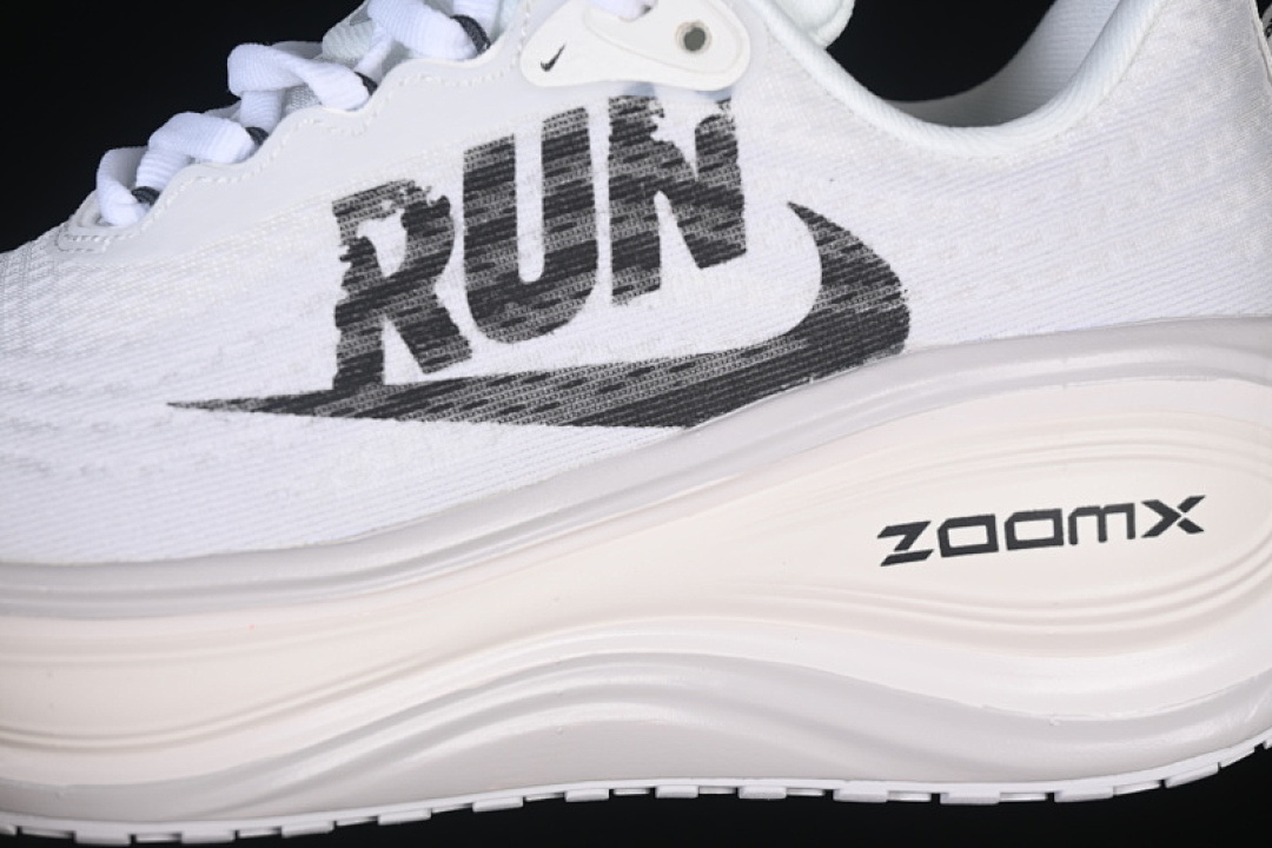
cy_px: 424
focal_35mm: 75
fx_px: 2650
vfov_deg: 18.2
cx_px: 636
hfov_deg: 27.0
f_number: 7.1
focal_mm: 50
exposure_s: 1/80
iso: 160
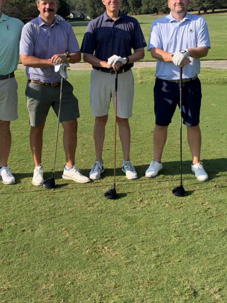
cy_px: 84
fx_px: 446
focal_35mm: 51
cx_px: 82
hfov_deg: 28.4
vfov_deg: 36.8
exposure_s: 1/2667
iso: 64
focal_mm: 6.93
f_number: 1.8
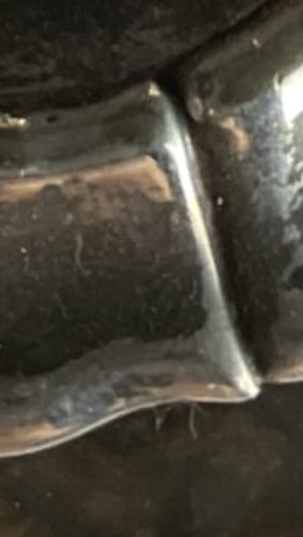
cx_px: 123
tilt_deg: -53.1
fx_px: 2738
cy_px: -535
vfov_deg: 10.3
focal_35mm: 192
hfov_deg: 6.3
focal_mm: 3
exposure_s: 1/50
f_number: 1.8
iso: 50
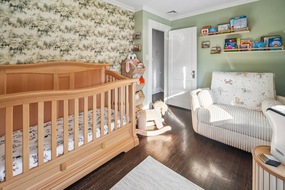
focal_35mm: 14
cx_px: 142
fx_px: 111
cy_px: 95
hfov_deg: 104.3
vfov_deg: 81.2
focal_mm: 14
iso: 1000
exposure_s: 1/60
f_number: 7.1
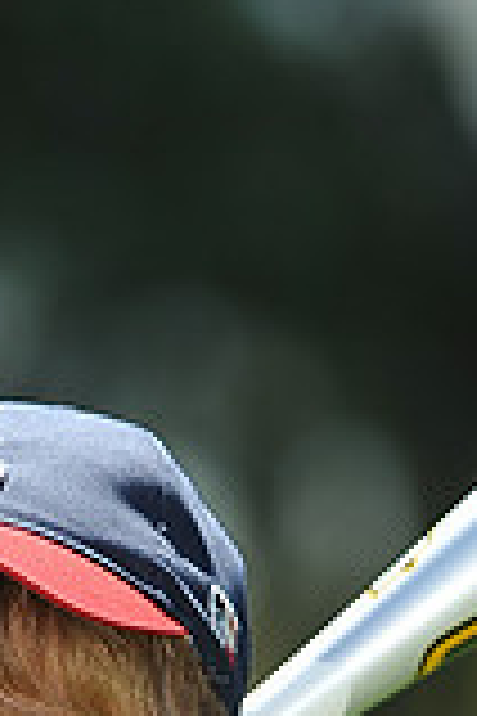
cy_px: 1063
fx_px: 14468
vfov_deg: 2.8
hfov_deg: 1.9
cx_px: 99
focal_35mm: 728
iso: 200
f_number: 4.5
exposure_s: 1/800
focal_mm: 200
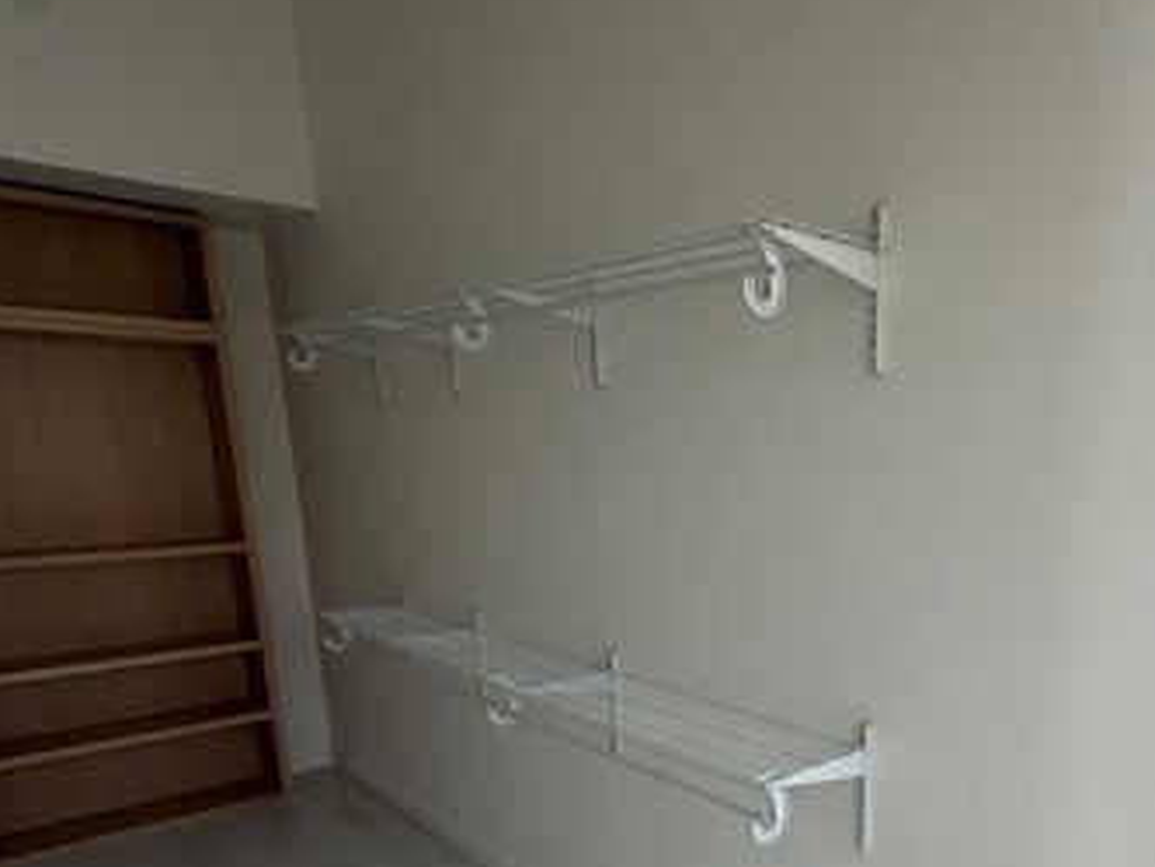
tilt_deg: -14.4
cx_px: 821
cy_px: 669
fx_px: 901
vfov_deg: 49.0
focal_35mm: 27
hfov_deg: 62.7
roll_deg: +0.0
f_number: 2.2
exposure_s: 1/121
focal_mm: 2.22
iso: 250
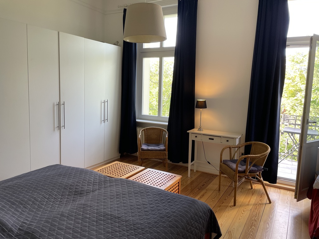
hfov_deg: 67.3
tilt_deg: -7.6
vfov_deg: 53.1
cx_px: 160
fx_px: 240
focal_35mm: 26
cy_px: 120
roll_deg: -1.7
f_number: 1.6
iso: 125
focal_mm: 4.2
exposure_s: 1/121
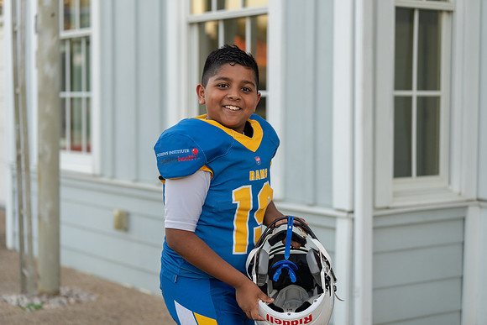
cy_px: 162
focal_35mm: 70
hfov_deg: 28.8
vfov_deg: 19.5
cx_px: 244
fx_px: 947
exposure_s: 1/320
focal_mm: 70
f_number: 2.8
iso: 500
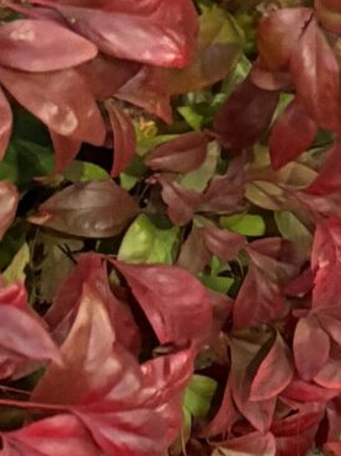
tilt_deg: -81.0
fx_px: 2367
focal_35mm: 180
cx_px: 731
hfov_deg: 7.8
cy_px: 643
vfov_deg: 10.7
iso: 640
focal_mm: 5.96
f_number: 1.6
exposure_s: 1/25
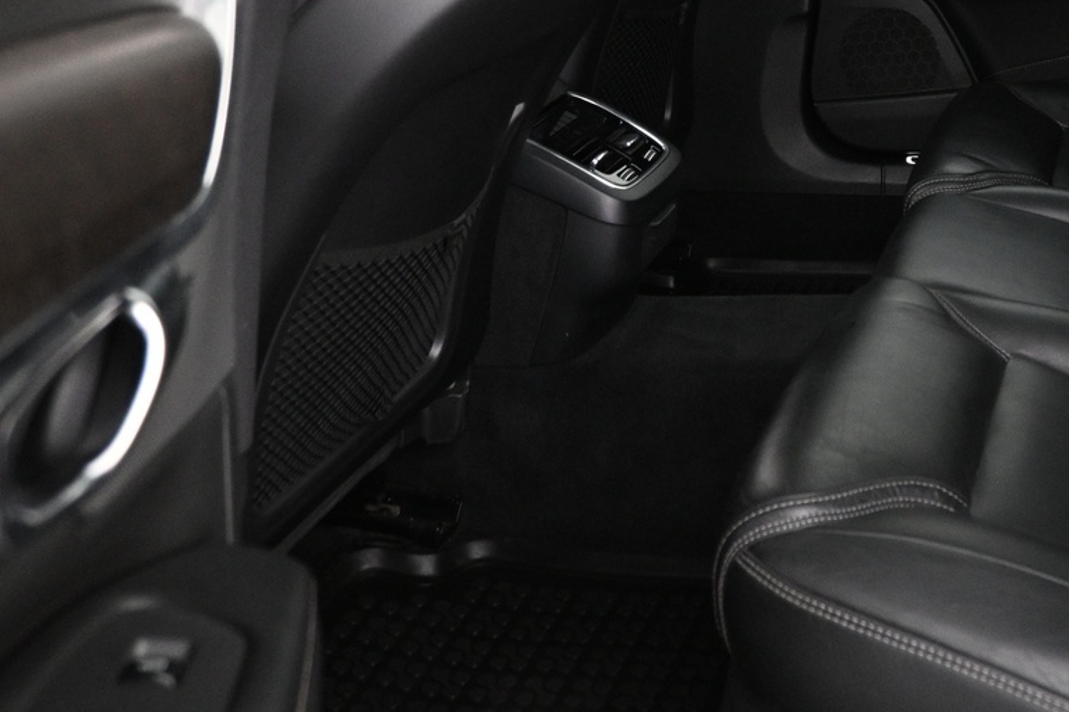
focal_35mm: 51
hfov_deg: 37.2
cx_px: 888
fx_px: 1514
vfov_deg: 25.3
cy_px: 21
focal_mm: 16
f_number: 3.5
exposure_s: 1/10
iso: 1600
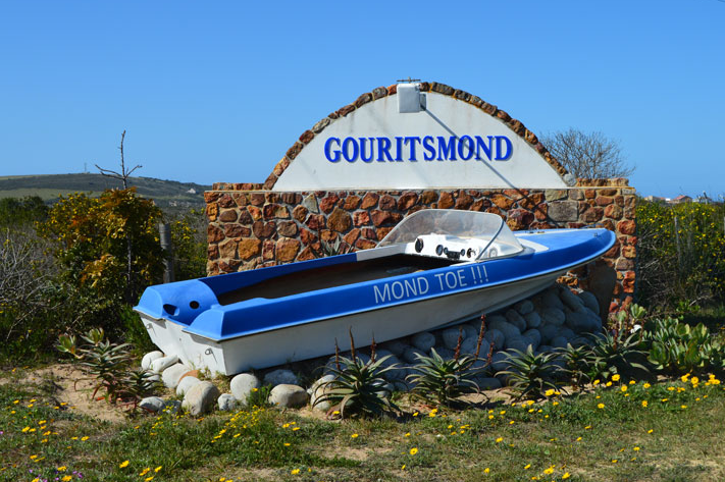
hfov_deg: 36.9
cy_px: 225
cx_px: 383
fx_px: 1087
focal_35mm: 54
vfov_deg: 25.0
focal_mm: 32
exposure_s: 1/500
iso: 250
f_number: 11
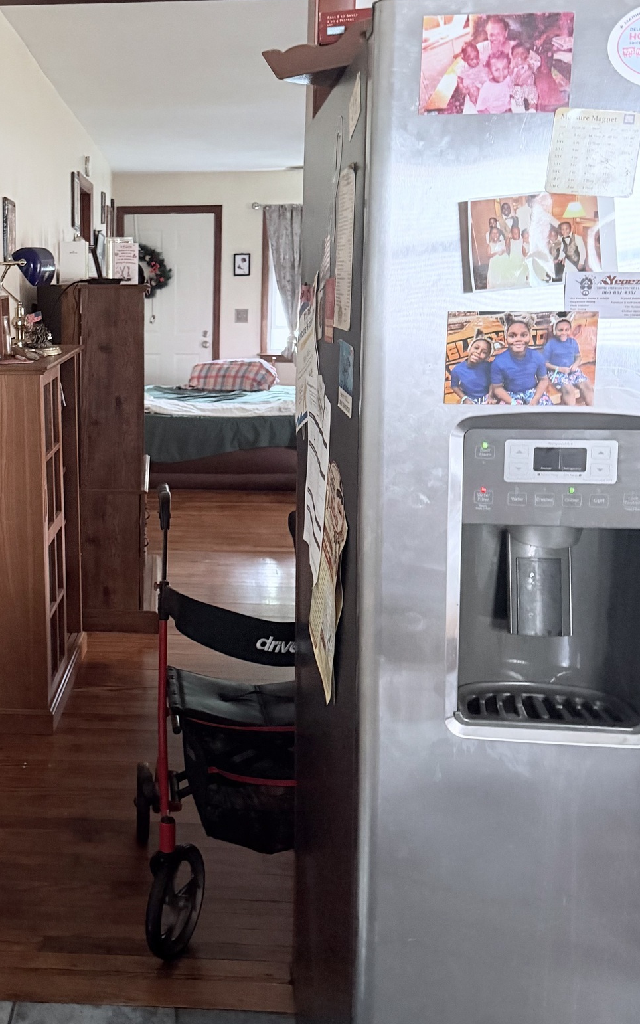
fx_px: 1060
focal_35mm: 38
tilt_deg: -7.2
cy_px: 421
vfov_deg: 51.3
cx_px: 100
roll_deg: +0.2
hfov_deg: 32.4
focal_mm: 6.76
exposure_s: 1/36
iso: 1000
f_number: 1.78
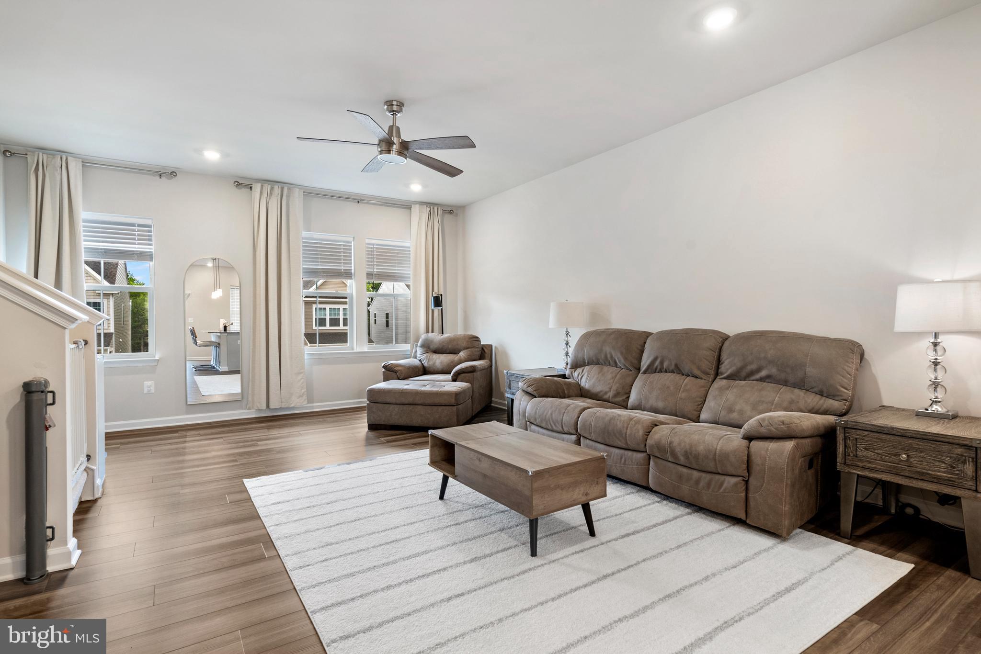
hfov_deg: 93.3
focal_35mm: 17
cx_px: 490
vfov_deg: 70.5
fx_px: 463
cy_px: 327
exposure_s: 1/320
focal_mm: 17
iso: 640
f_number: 8
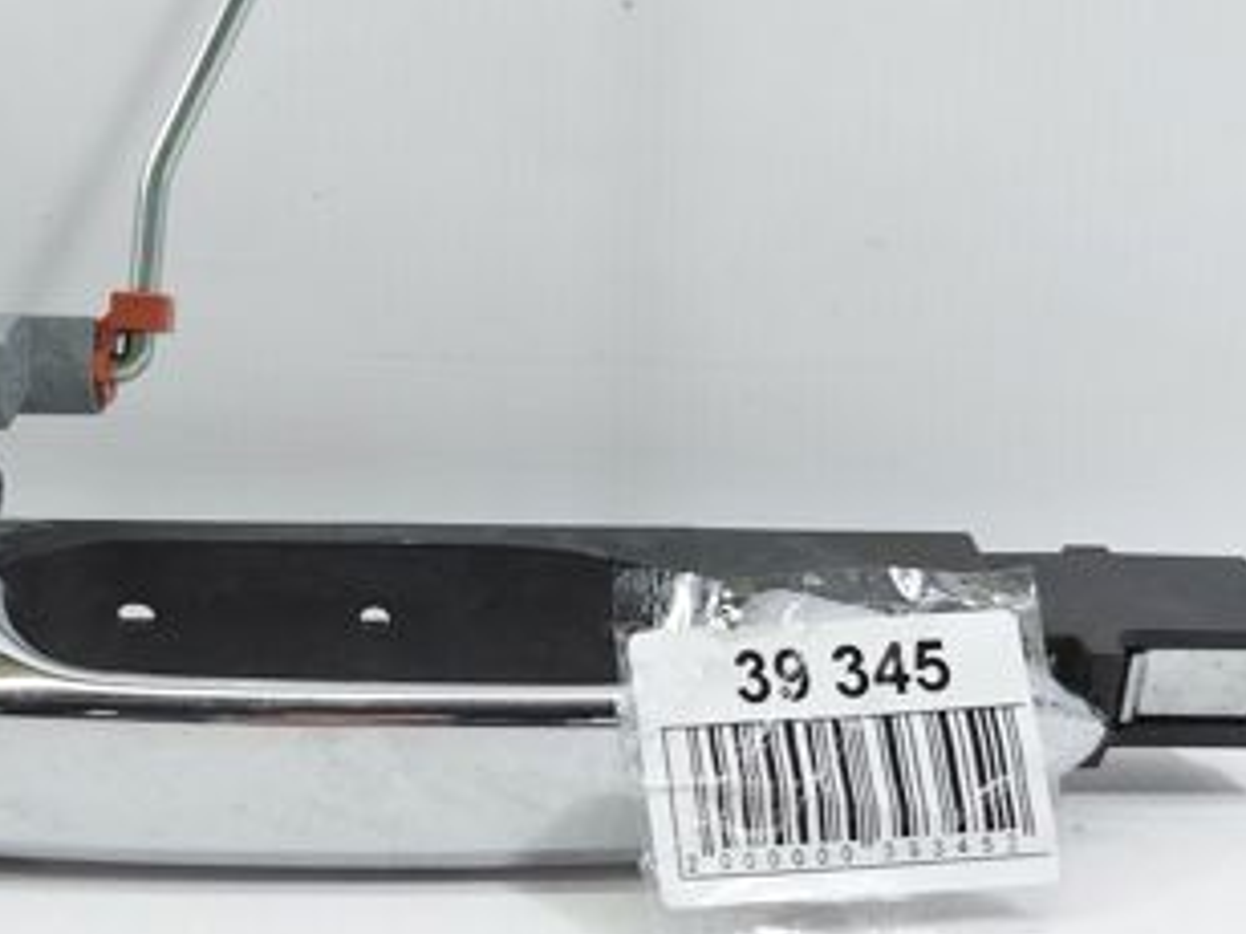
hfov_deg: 38.0
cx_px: 475
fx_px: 1799
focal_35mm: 50
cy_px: 445
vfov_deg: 29.1
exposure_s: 1/50
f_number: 1.8
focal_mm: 5.23
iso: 40
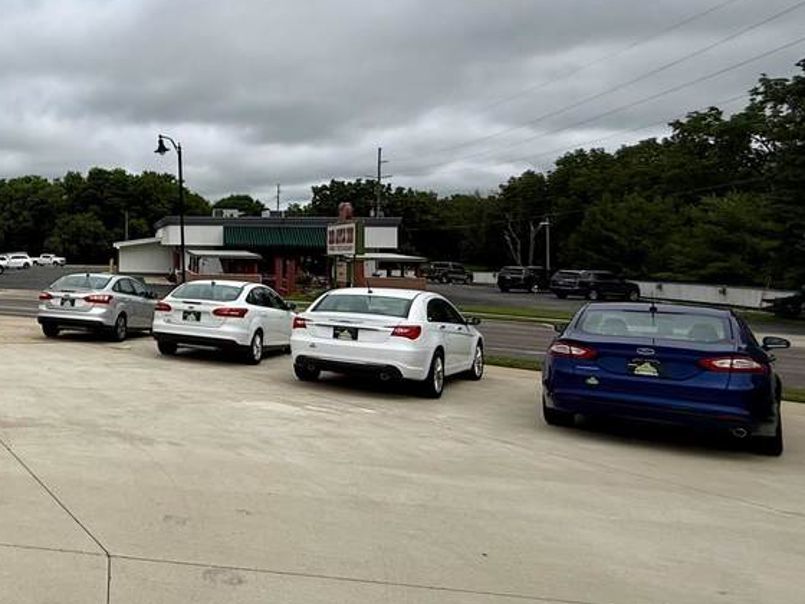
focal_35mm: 32
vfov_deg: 43.7
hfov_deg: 43.5
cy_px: 220
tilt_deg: +1.8
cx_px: -88
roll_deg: -1.6
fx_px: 744
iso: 50
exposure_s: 1/4762
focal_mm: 2.22
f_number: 2.2
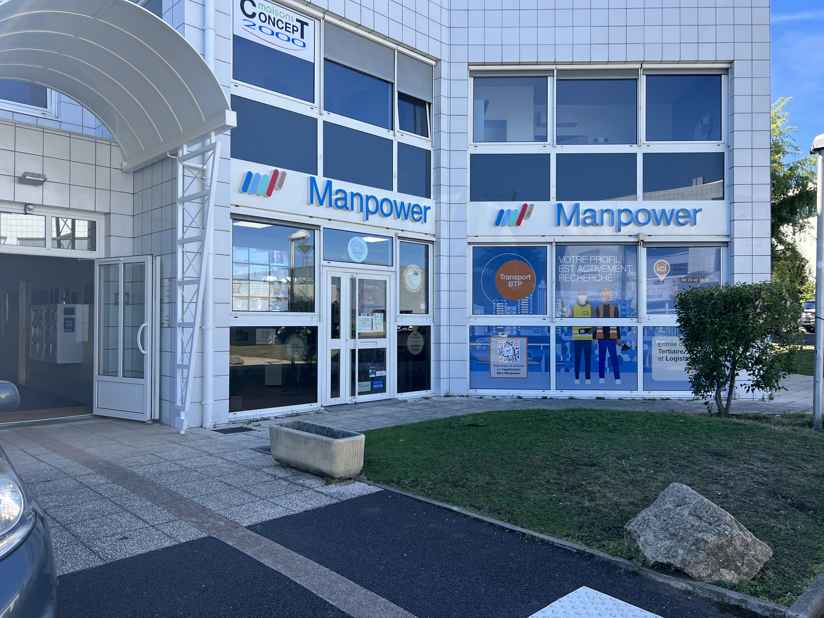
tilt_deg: +0.2
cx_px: 412
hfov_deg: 67.3
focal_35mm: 26
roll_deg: +0.1
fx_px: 619
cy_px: 309
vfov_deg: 53.1
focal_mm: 5.7
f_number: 1.5
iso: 50
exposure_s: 1/1344
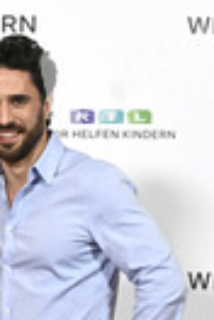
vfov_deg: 12.5
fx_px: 1409
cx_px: -56
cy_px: 436
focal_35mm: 158
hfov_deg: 8.6
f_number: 4
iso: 800
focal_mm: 52
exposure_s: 1/320
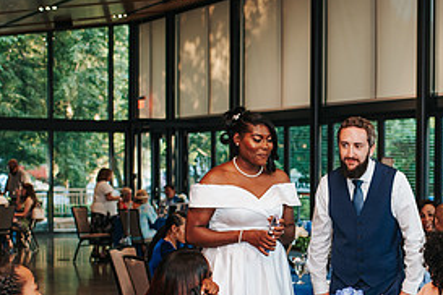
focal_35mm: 88
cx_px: 308
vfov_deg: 15.5
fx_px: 1083
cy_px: 226
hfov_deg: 23.0
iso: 500
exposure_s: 1/160
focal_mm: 35
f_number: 2.8
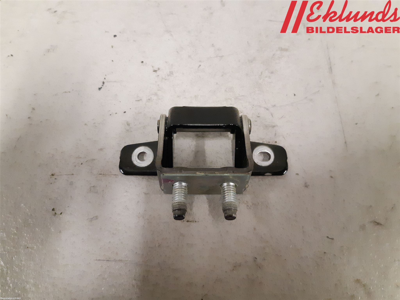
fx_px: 300
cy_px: 150
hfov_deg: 67.3
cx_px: 200
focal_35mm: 26
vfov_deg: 53.1
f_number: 1.7
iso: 800
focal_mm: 3.93
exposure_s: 1/148
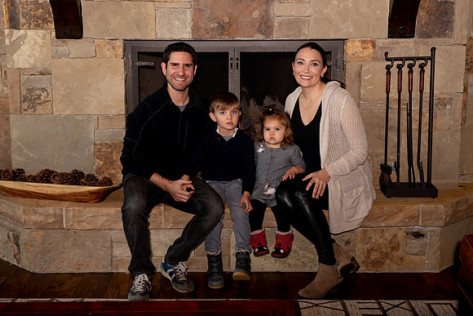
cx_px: 225
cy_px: 138
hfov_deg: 32.3
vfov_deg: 21.9
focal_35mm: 62
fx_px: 816
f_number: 4
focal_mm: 55
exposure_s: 1/250
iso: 500
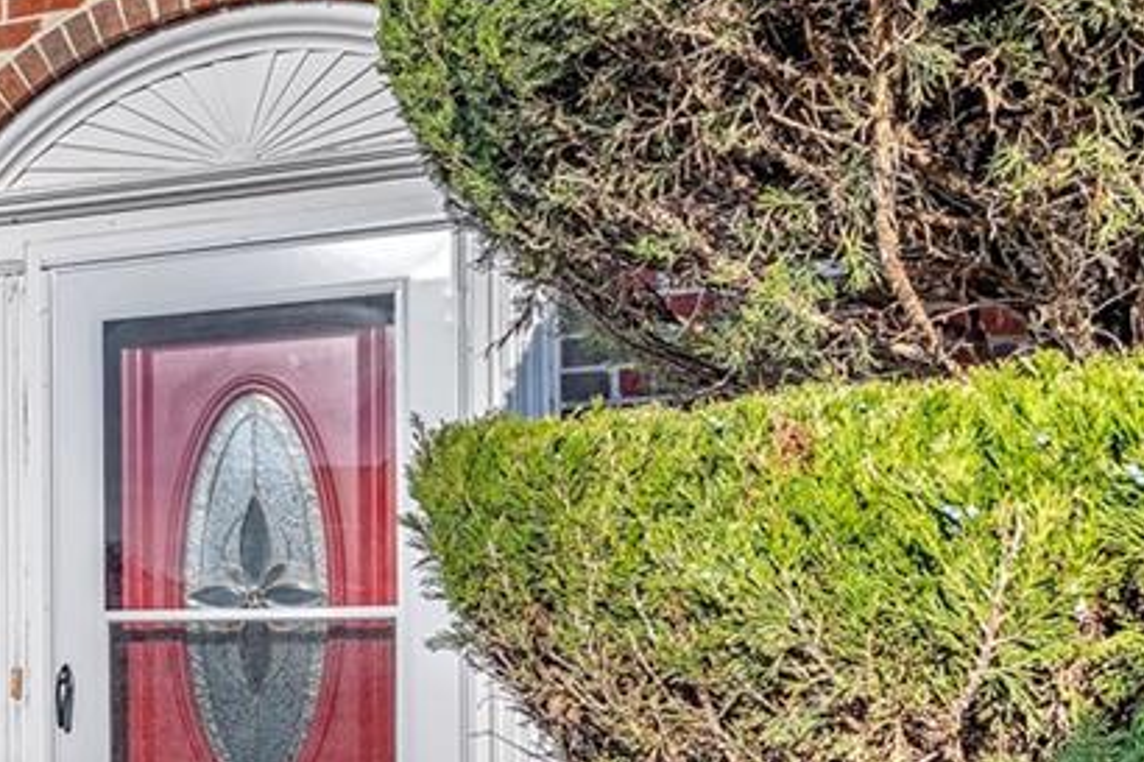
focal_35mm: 45
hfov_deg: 37.7
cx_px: -59
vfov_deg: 28.9
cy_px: 649
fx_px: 1429
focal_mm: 18
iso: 200
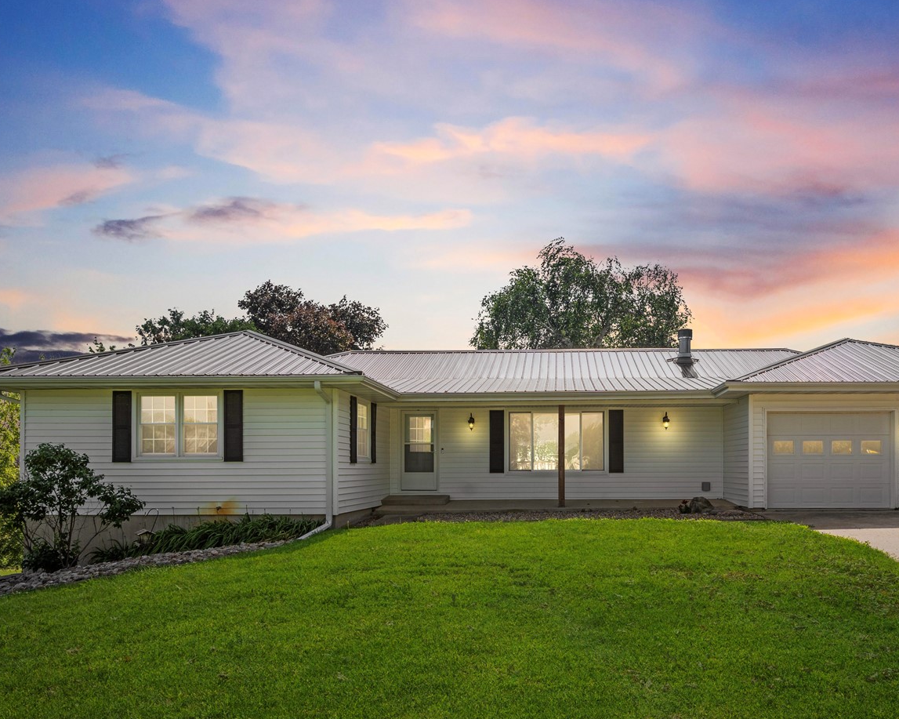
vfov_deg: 56.7
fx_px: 665
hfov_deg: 67.4
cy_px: 378
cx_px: 540
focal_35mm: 25
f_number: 9
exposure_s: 1/1000
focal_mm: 18
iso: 250
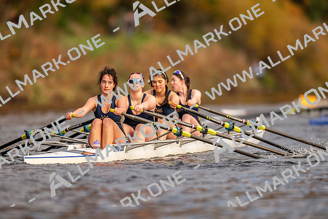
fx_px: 5468
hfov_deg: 3.4
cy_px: 110
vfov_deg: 2.3
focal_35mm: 600
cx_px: 164
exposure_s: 1/2500
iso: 1600
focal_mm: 600
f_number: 4
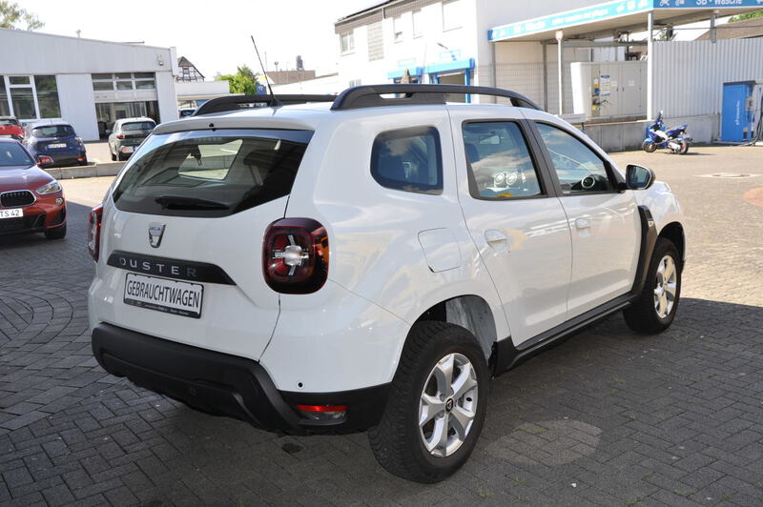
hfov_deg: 53.2
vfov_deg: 36.8
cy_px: 254
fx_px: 762
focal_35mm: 36
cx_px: 382
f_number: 7.1
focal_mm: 24
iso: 200
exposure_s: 1/200
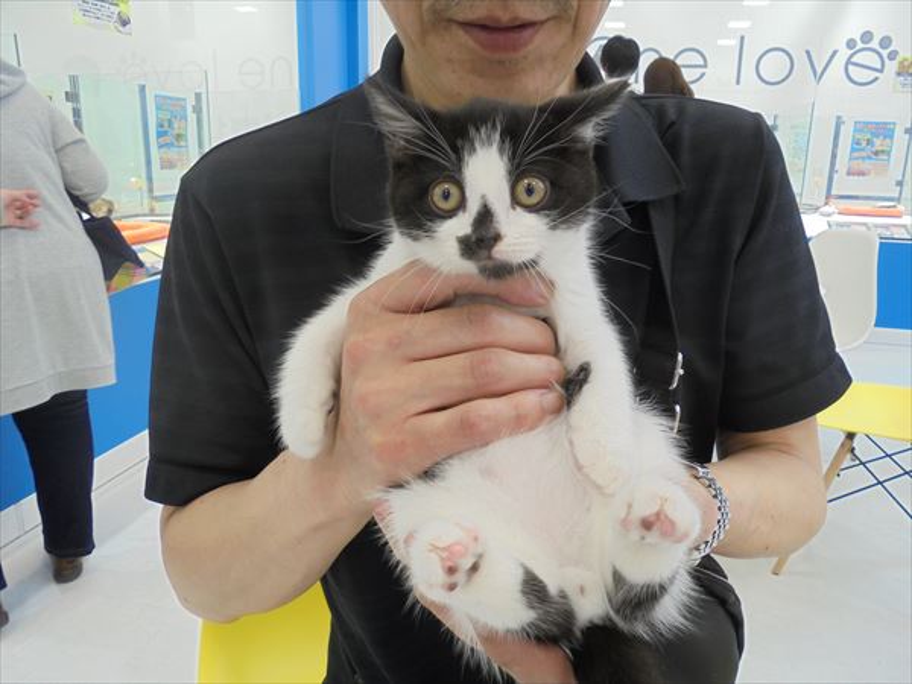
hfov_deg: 67.3
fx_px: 685
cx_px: 456
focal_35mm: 26
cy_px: 342
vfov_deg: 53.1
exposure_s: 1/30
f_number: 3.5
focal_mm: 4.6
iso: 100
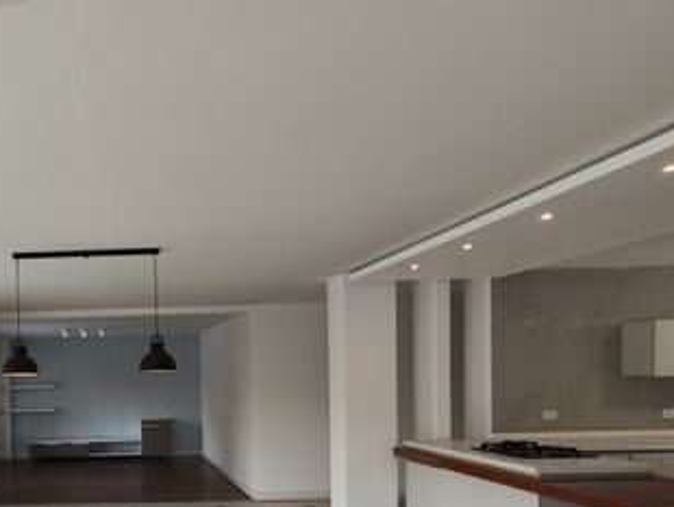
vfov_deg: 44.7
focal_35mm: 30
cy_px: 403
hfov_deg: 53.3
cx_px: 80
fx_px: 585
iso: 123
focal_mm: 2.16
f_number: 2.2
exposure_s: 1/60
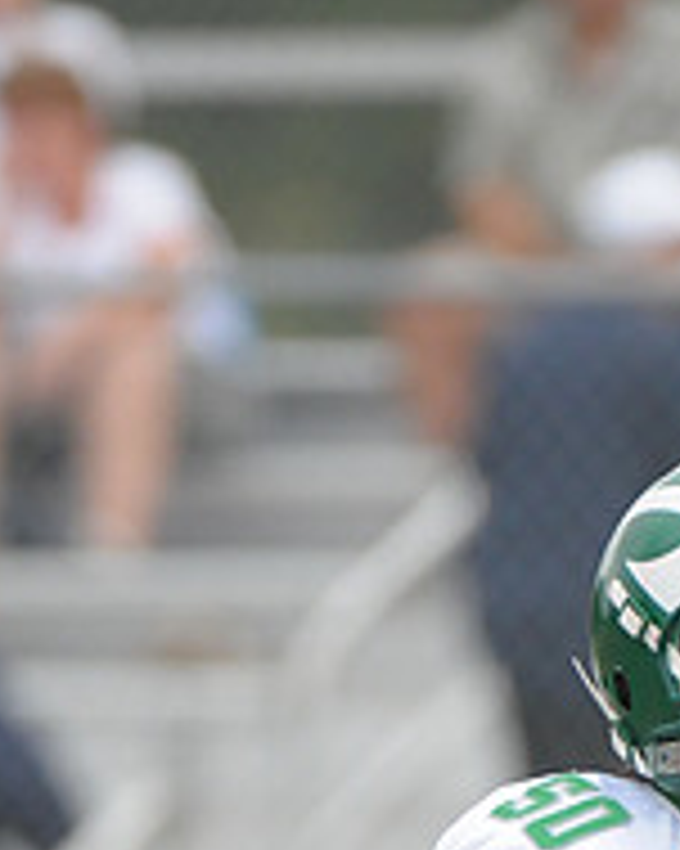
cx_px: 781
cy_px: 1291
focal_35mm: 1552
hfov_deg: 1.0
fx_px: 39075
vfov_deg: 1.2
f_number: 4
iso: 1600
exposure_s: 1/3200
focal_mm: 360
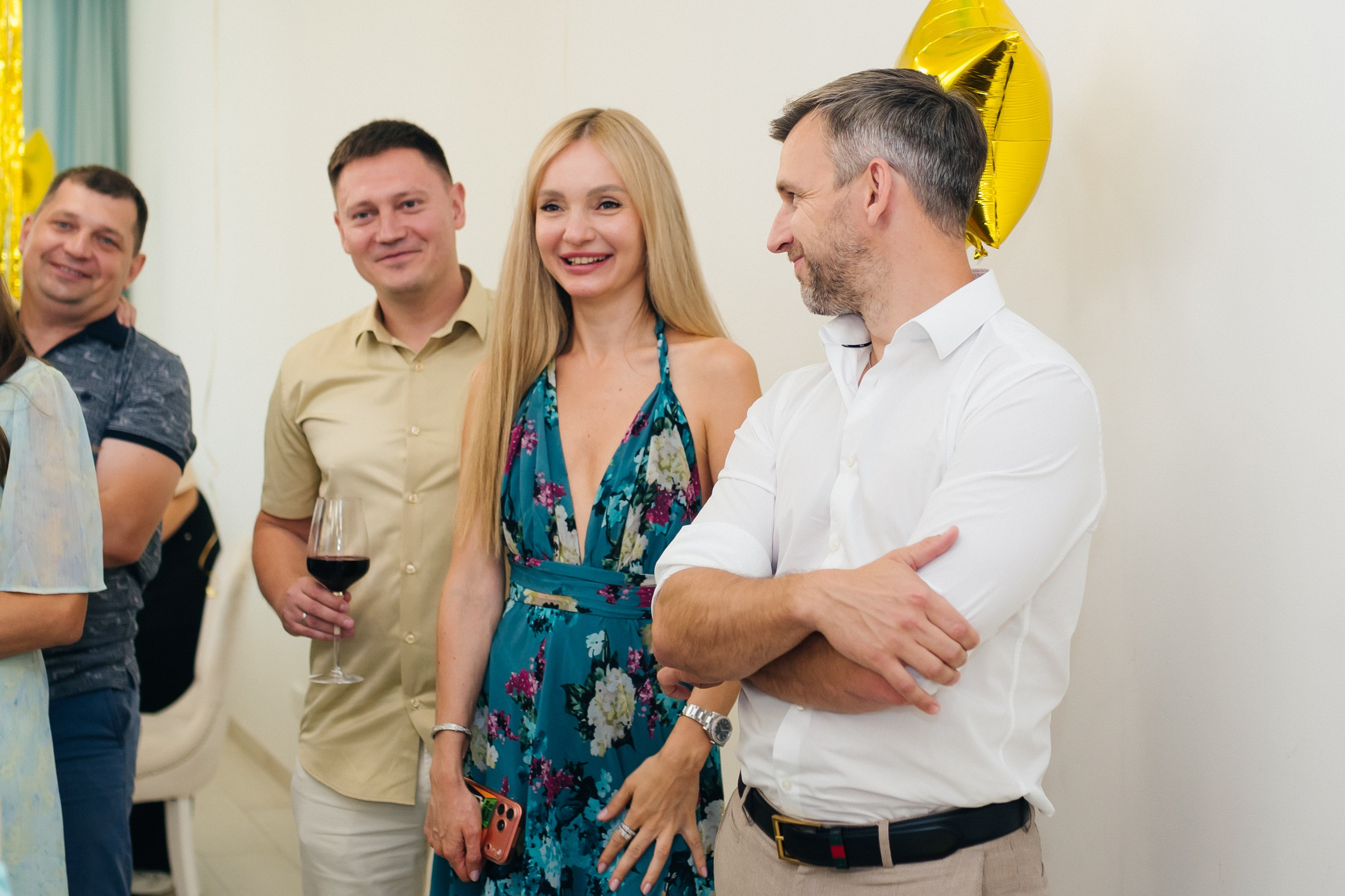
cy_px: 370
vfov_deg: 21.2
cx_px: 790
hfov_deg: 31.4
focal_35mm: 64
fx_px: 2389
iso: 500
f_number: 2.2
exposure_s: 1/100
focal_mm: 35
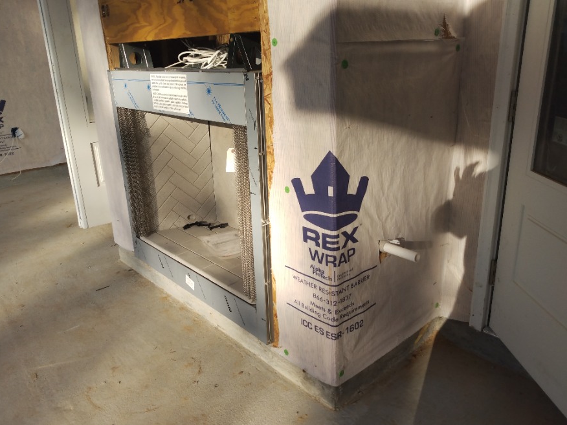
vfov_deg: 63.4
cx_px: 274
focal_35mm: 21
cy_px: 202
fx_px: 344
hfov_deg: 79.0
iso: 100
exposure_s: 1/396
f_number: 2
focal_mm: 3.54
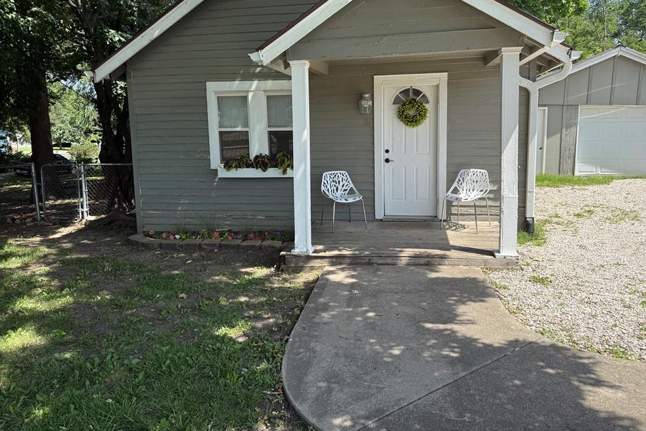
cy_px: 180
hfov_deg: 69.4
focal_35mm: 26
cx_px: 335
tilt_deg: -5.8
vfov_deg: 49.3
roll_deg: +1.0
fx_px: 466
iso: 80
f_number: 1.78
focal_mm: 6.76
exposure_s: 1/1812
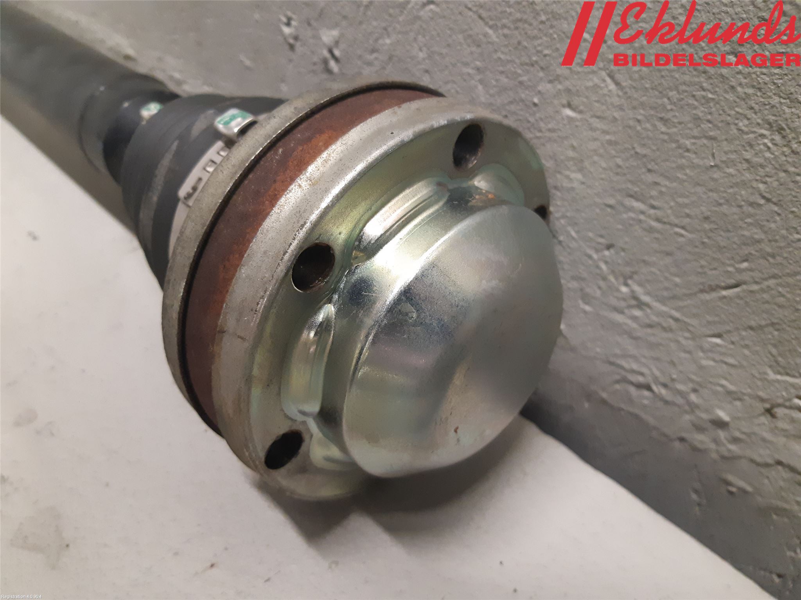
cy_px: 300
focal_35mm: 26
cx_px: 400
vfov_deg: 53.1
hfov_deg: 67.3
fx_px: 602
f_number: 1.7
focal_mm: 3.93
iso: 320
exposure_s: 1/50
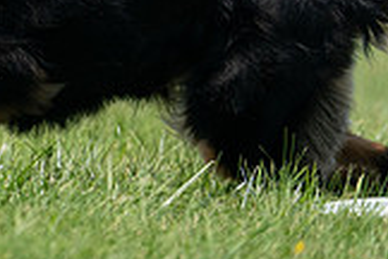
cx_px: -46
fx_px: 20465
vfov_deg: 0.7
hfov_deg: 1.1
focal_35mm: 1899
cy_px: -164
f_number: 6.3
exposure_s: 1/4000
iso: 1250
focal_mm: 529
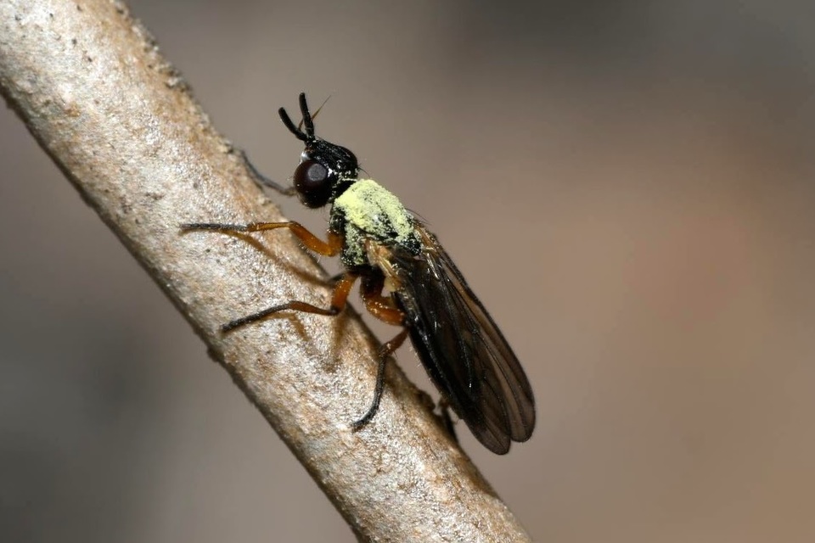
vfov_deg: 8.7
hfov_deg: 13.0
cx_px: 408
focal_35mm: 158
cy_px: 272
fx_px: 3565
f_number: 22
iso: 100
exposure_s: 1/60
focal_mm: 105
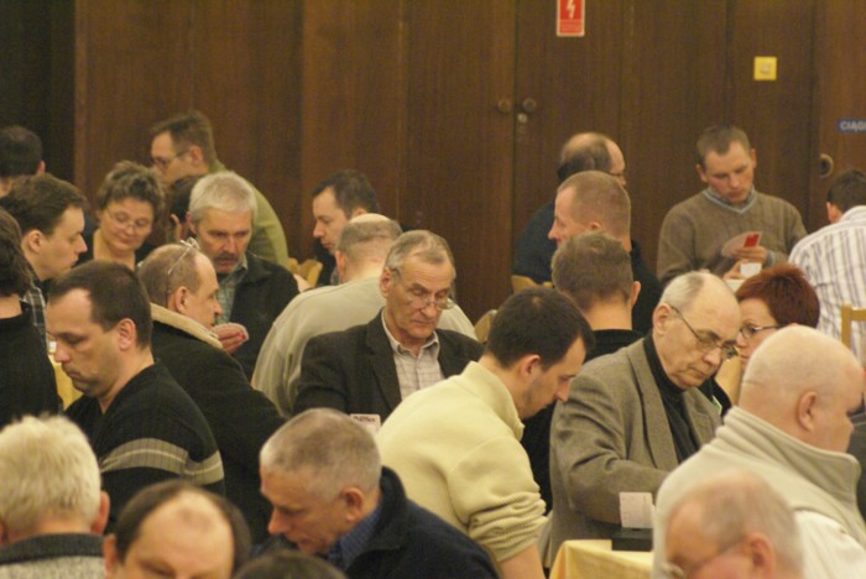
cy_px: 290
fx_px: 5778
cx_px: 433
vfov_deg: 5.7
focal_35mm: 240
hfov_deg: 8.6
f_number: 5.6
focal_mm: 160
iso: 1600
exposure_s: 1/10
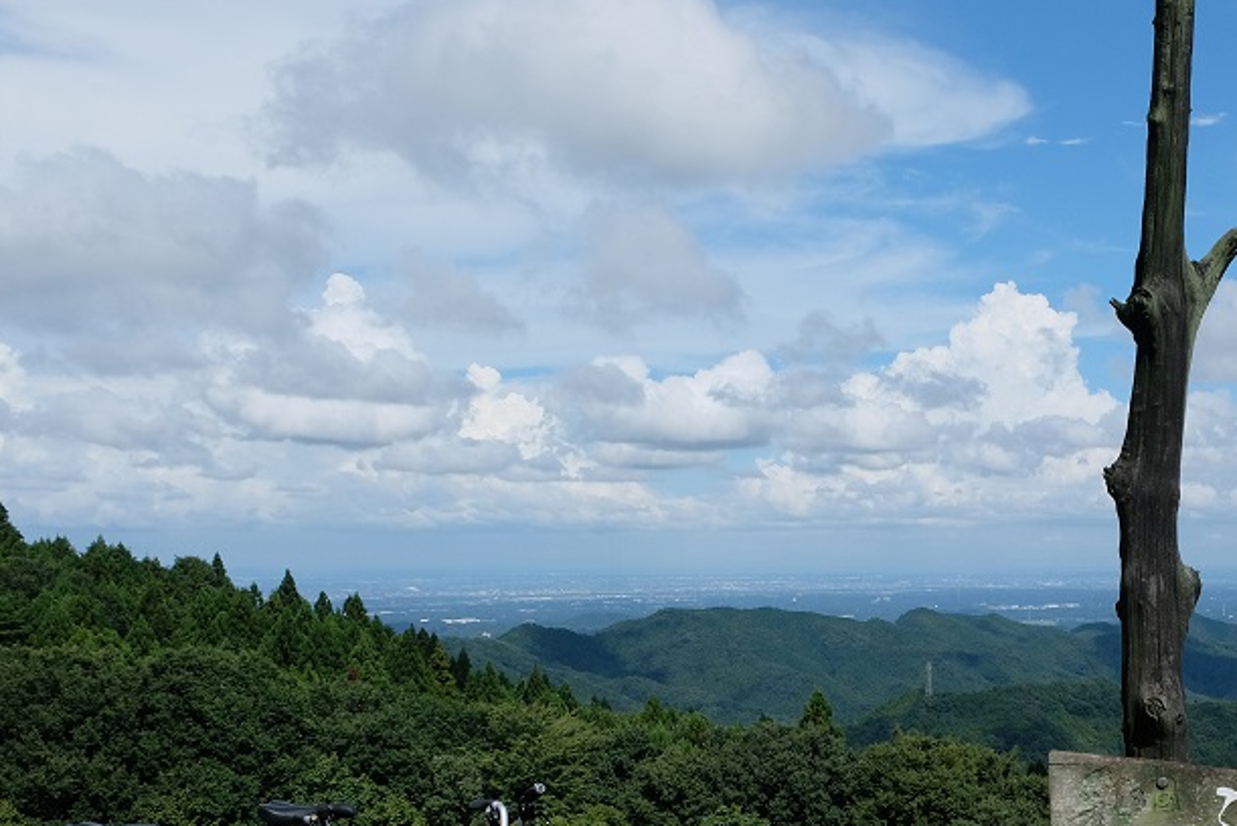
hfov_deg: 36.2
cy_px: 492
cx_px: 996
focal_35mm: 53
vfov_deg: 25.5
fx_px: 1822
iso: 800
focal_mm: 18
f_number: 8
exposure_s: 1/2000
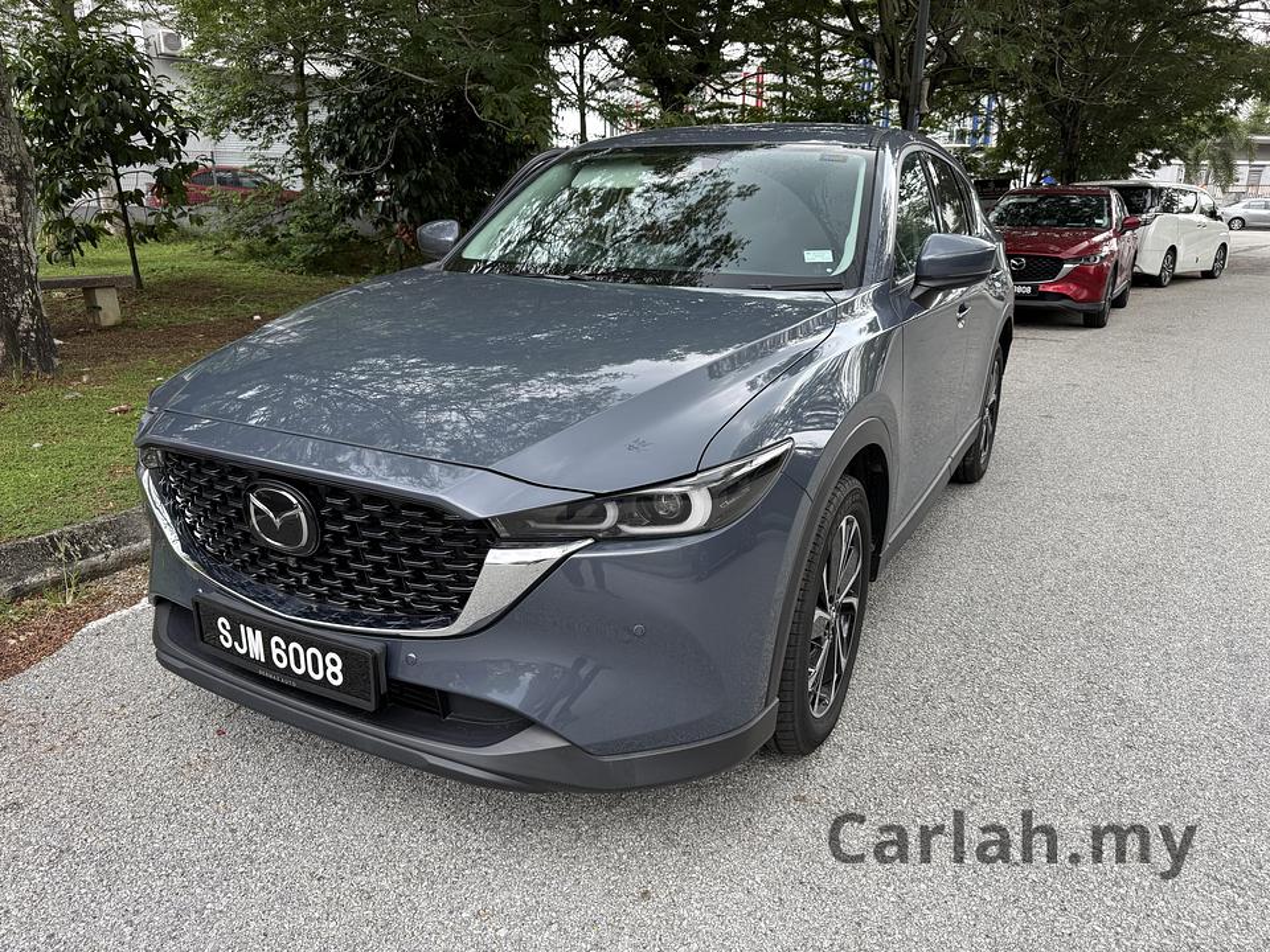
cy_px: 476
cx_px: 635
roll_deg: +1.6
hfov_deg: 71.6
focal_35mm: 24
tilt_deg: -12.1
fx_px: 881
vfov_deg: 56.8
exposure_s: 1/796
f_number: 1.78
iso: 100
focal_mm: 6.76
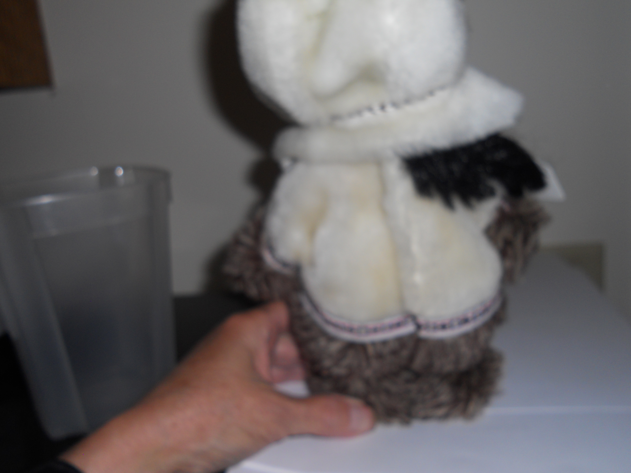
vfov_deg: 44.2
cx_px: 316
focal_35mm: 32
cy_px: 236
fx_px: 583
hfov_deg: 56.8
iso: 80
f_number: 8.8
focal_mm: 5.8
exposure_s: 1/25
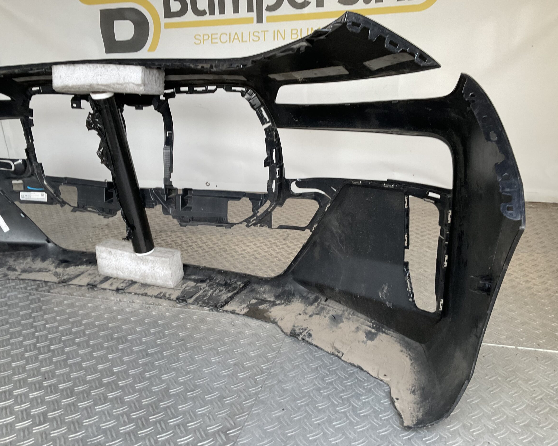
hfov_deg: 57.2
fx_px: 512
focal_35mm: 31
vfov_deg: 47.1
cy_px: 220
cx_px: 269
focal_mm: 3
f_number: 1.8
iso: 50
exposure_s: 1/50
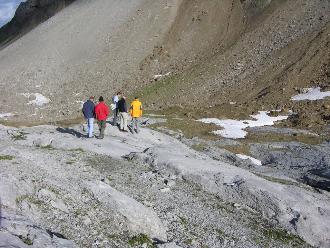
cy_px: 124
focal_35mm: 35
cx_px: 165
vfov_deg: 40.7
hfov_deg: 52.6
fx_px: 334
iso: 50
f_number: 6.3
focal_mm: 8.9
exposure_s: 1/236
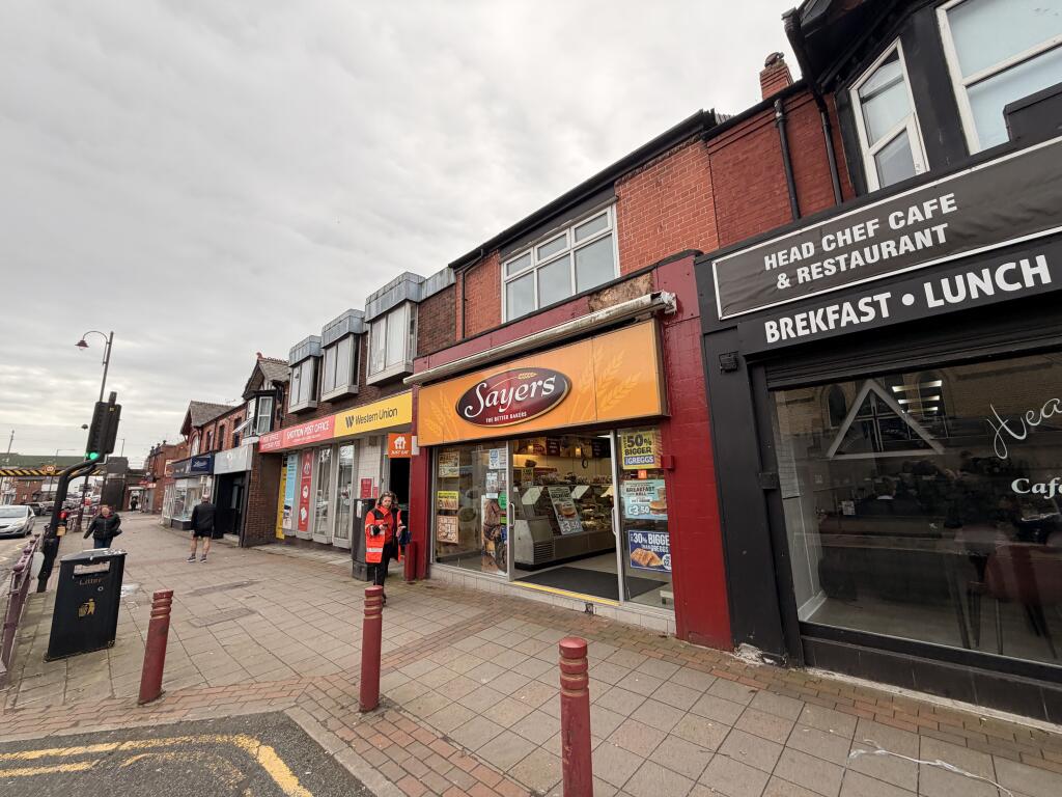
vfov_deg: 85.7
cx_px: 531
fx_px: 430
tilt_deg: +11.6
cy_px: 398
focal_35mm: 14
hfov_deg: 102.1
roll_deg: +1.7
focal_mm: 2.22
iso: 50
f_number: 2.2
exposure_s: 1/502
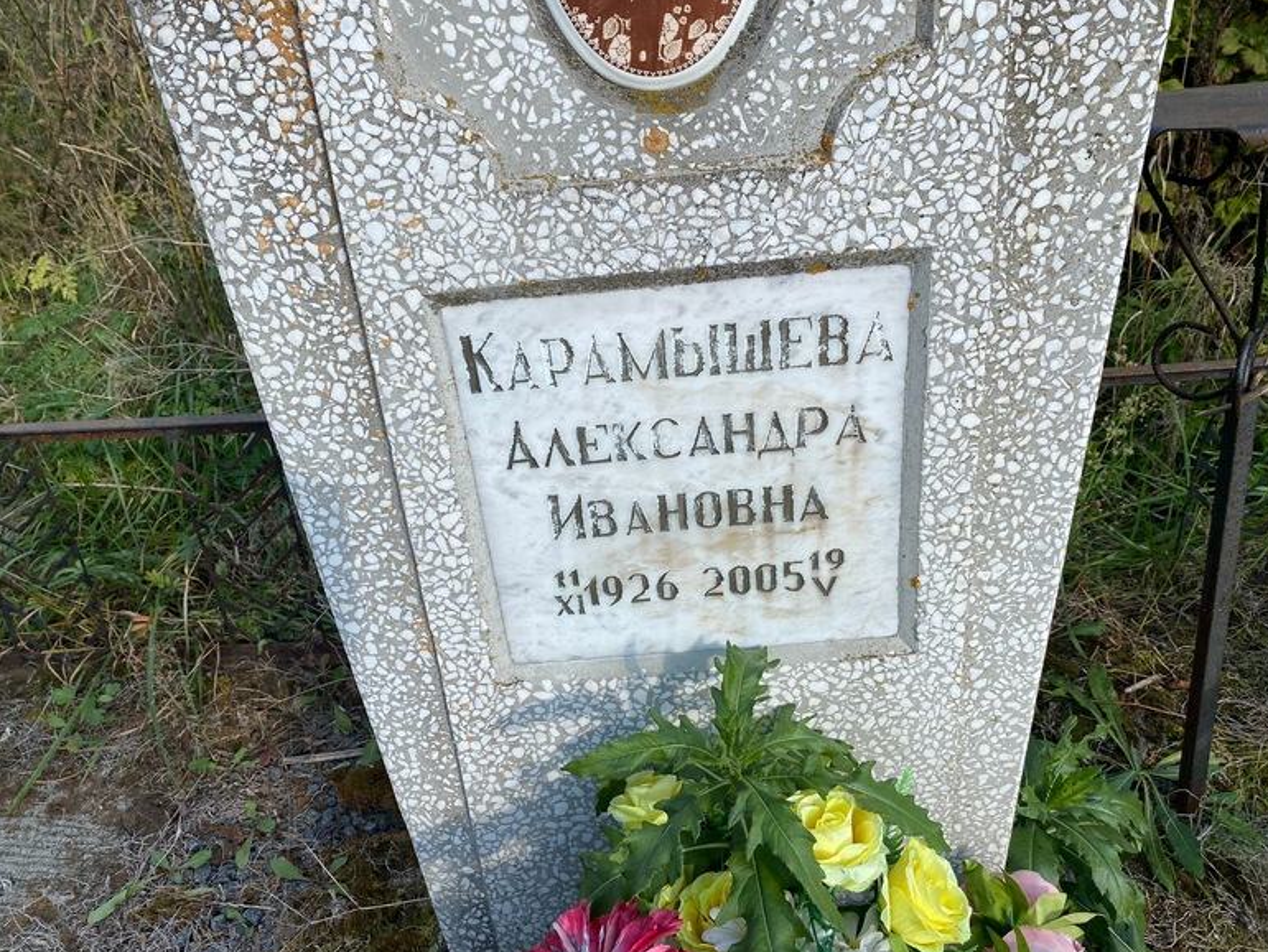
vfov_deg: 51.4
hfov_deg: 65.3
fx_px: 989
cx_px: 631
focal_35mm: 27
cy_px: 463
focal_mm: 4.25
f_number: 1.8
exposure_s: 1/1464
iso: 32
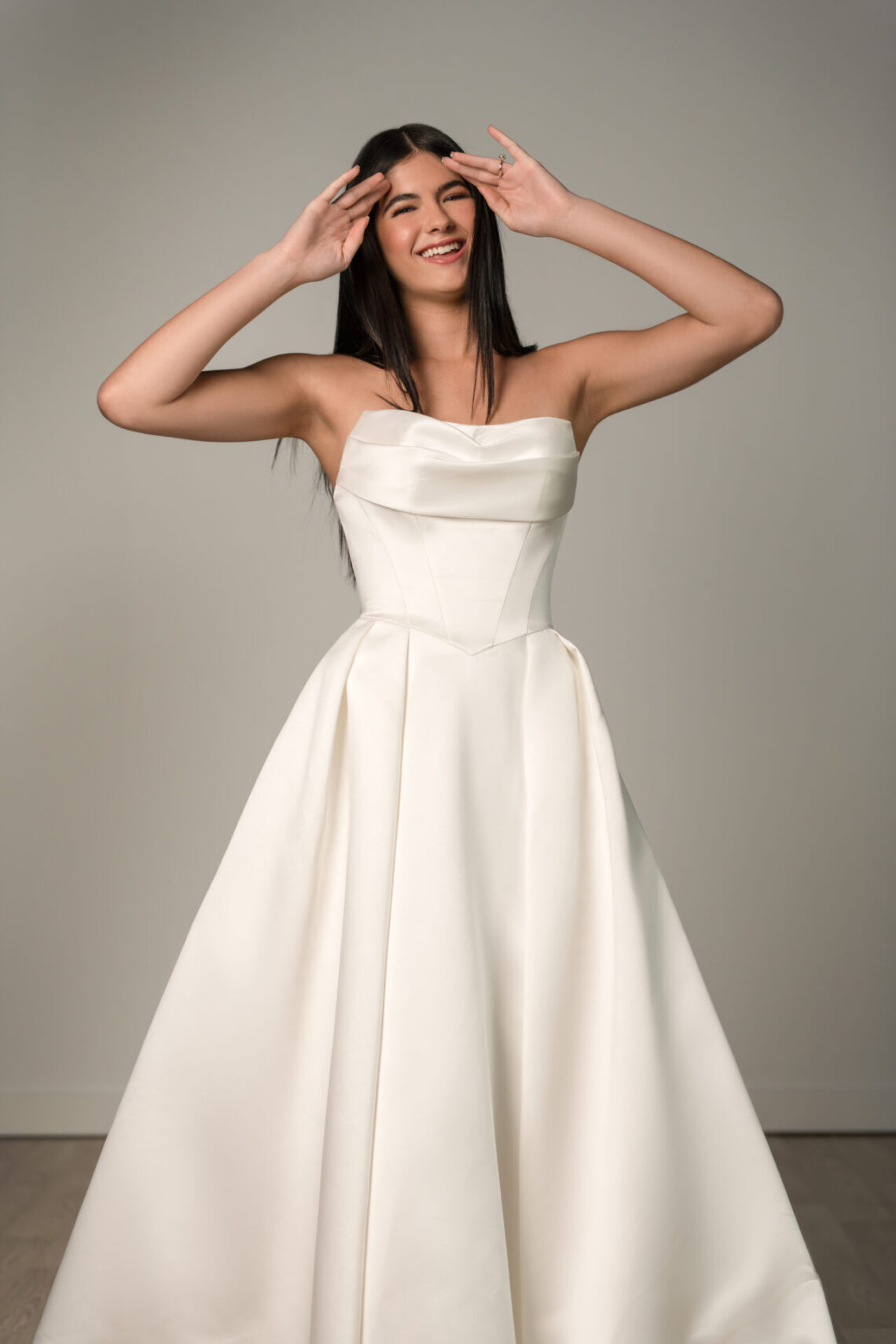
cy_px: 672
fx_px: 2165
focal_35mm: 58
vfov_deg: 34.5
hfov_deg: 23.4
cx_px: 448
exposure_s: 1/2000
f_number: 2.8
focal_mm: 58
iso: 500
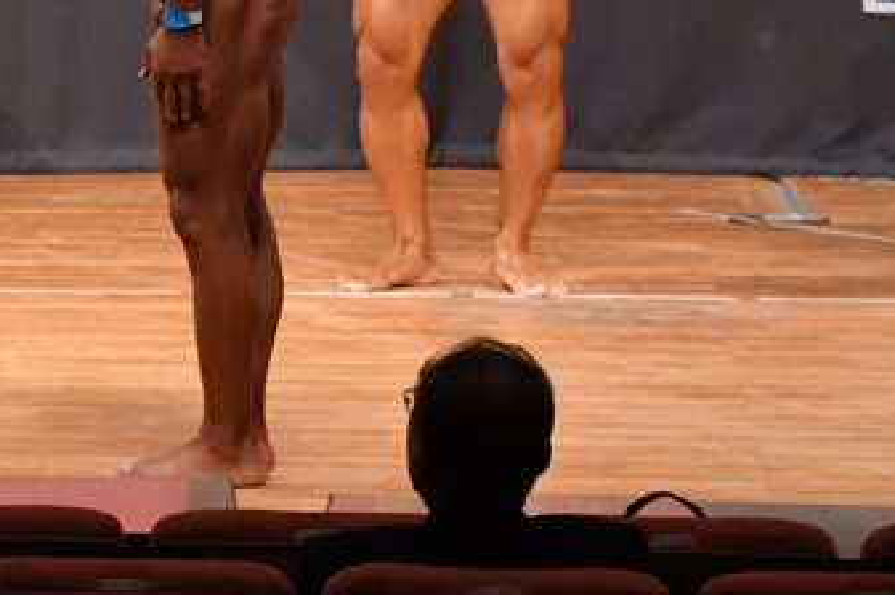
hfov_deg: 4.1
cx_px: -86
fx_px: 12393
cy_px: 5
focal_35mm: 499
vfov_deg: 2.7
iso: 10000
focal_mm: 145
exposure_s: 1/400
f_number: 5.6
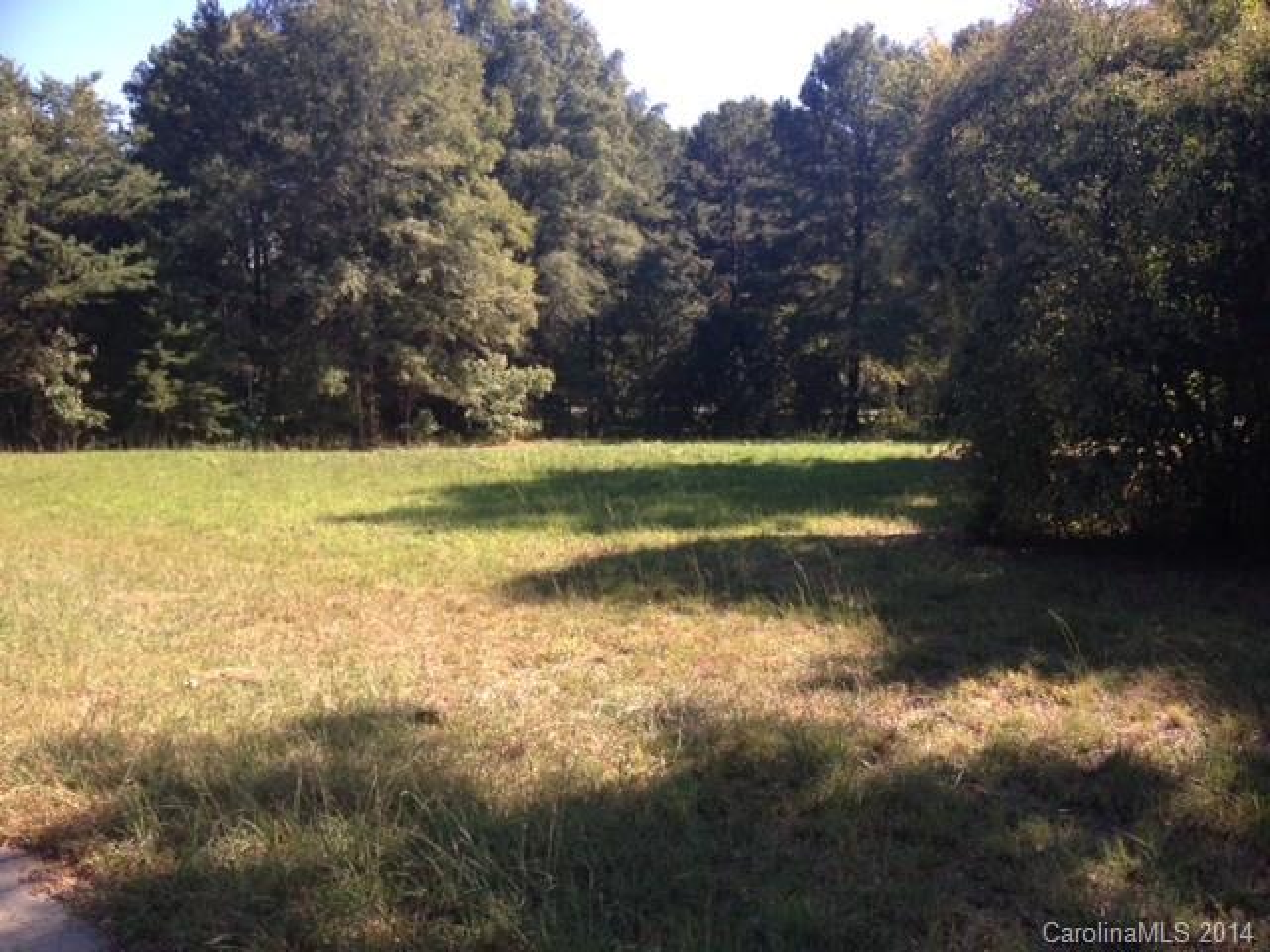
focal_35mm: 35
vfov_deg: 40.7
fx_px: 1284
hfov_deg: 52.6
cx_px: 635
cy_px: 476
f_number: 2.4
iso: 50
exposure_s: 1/445
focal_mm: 4.28
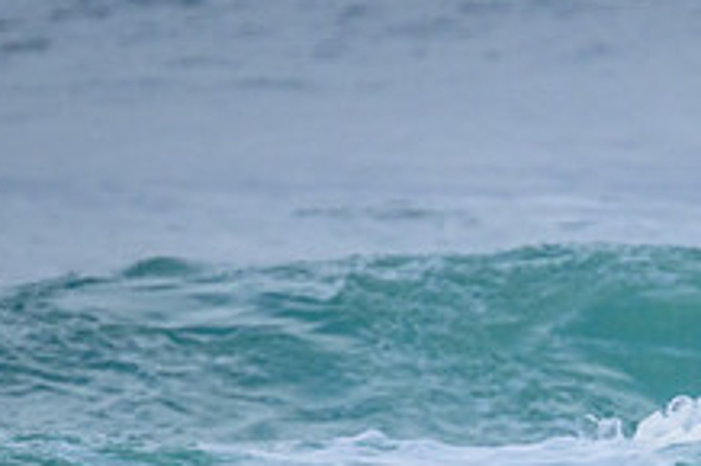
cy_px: 506
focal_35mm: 2131
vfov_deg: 0.6
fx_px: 41463
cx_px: 733
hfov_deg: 1.0
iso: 2500
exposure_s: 1/1600
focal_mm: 800
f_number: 11
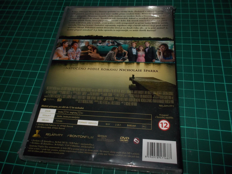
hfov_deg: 61.7
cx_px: 116
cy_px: 87
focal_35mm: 29
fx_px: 194
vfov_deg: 48.2
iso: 200
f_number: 3.3
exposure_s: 1/30
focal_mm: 4.1
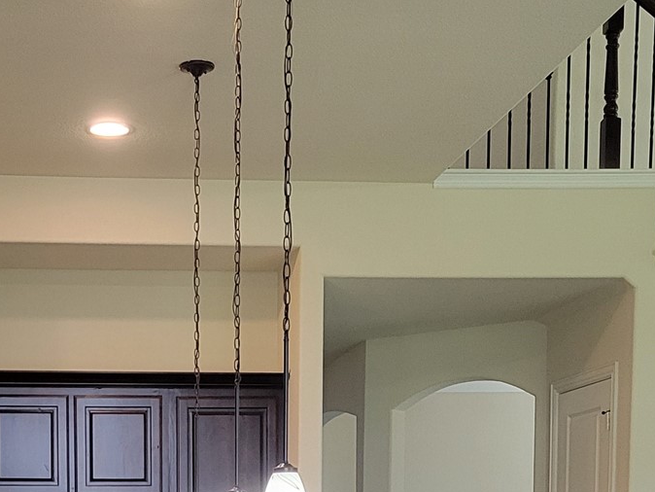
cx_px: 131
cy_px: 730
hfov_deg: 24.3
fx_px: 1495
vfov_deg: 17.0
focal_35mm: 79
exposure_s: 1/120
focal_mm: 5.4
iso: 320
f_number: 1.8
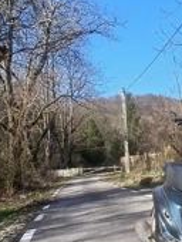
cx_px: 149
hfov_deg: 34.8
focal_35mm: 40
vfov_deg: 46.7
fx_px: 280
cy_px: 108
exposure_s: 1/667
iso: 50
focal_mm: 1.4
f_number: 2.2
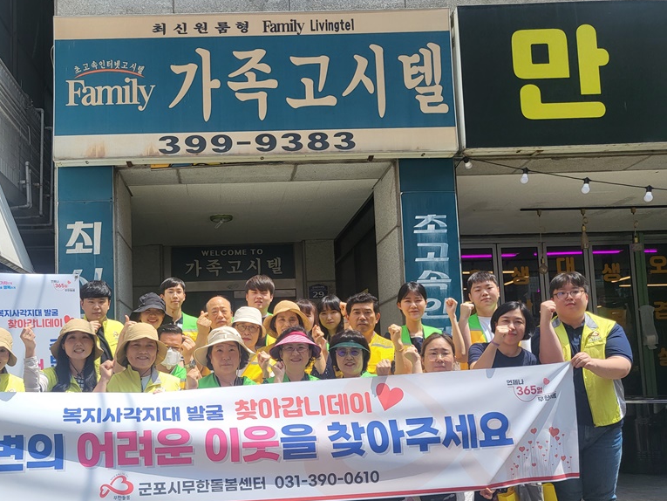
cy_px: 316
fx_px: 655
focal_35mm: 34
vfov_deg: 41.5
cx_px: 232
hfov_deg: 53.1
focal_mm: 4.25
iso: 50
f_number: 1.8
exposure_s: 1/2321
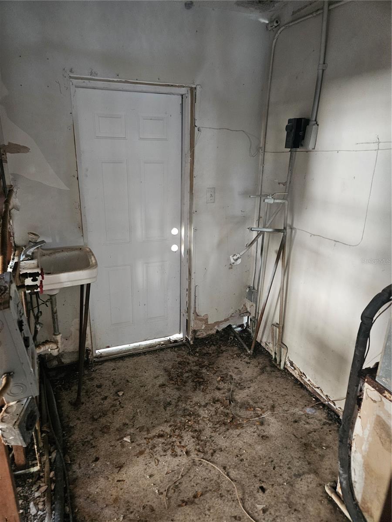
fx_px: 347
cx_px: 196
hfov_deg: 58.9
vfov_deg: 73.9
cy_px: 261
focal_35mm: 23
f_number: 1.8
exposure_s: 1/40
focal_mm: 5.4
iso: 640
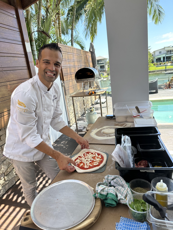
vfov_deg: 71.6
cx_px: 86
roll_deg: +8.3
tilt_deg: -15.1
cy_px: 115
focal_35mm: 24
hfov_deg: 56.8
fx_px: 160
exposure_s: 1/638
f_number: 1.78
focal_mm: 6.86
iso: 80
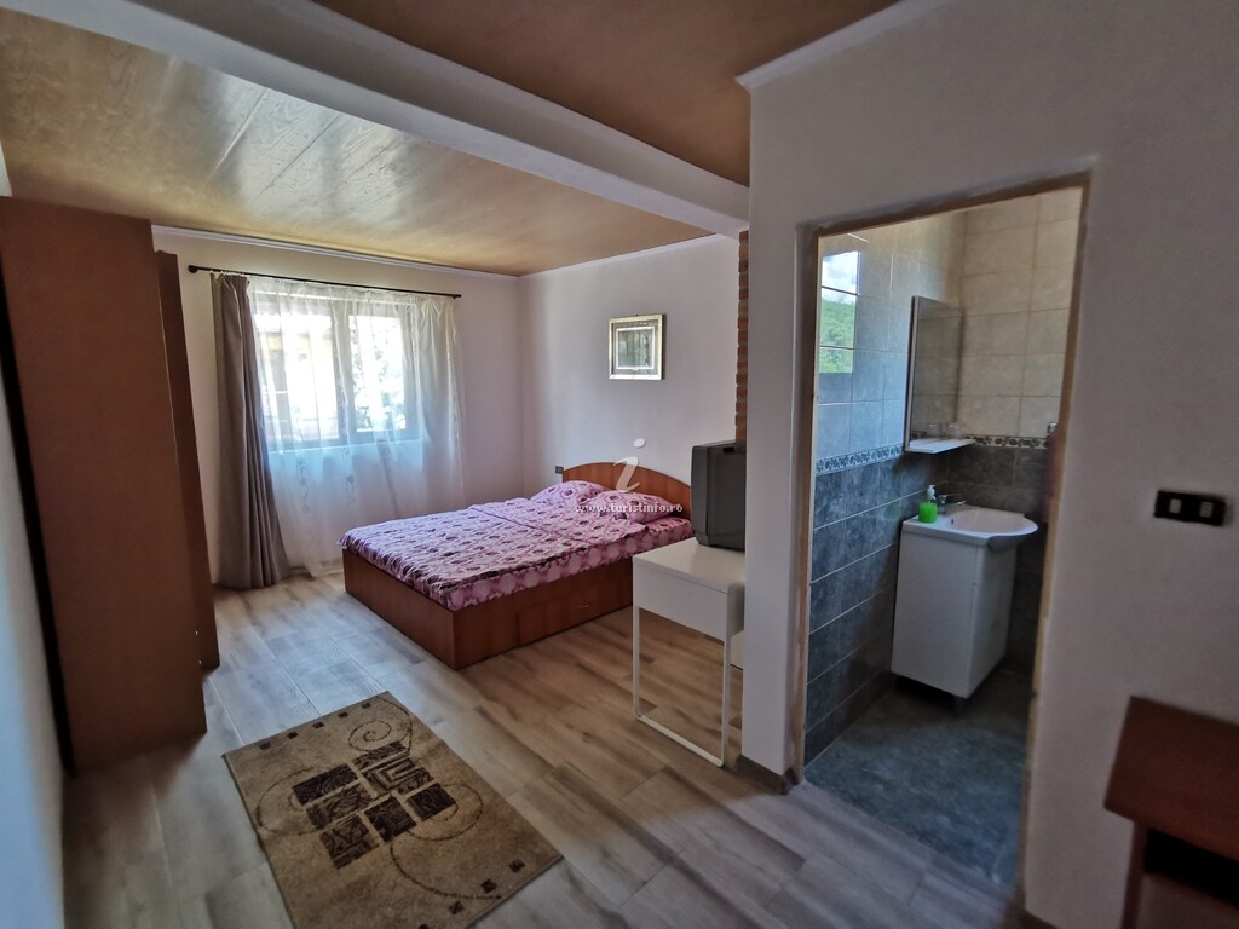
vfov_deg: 78.1
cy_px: 464
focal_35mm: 16
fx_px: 573
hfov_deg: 94.5
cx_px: 620
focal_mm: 2.35
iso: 400
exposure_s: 1/50
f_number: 2.2
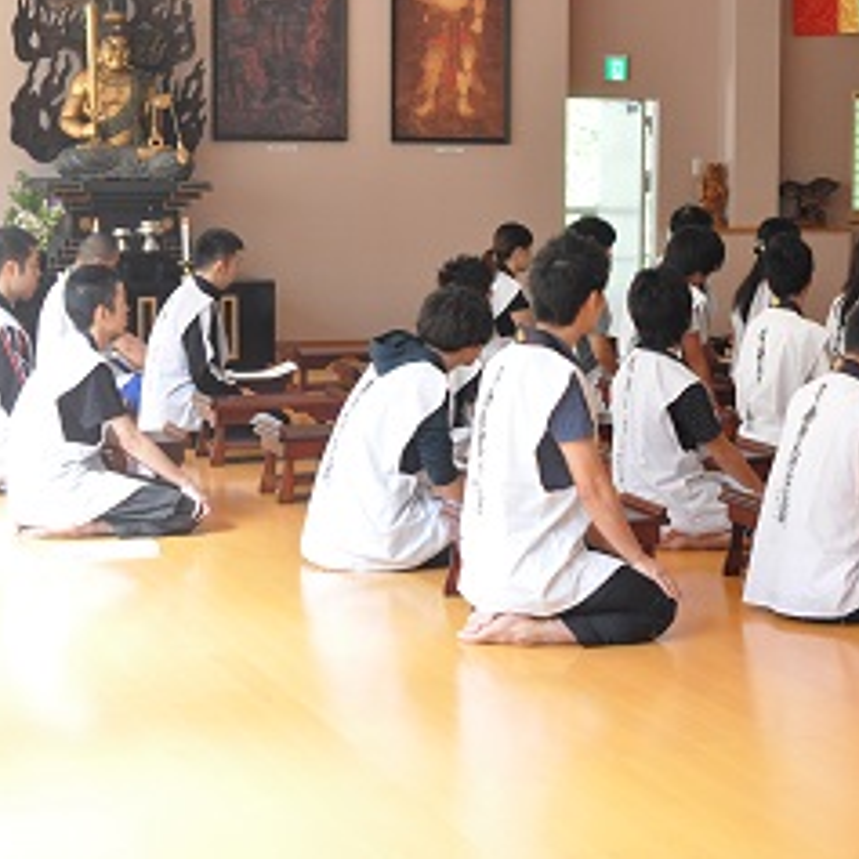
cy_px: 350
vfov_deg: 21.4
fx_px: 2268
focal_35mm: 81
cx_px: 730
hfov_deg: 21.1
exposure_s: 1/125
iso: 1600
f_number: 5.6
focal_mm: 35
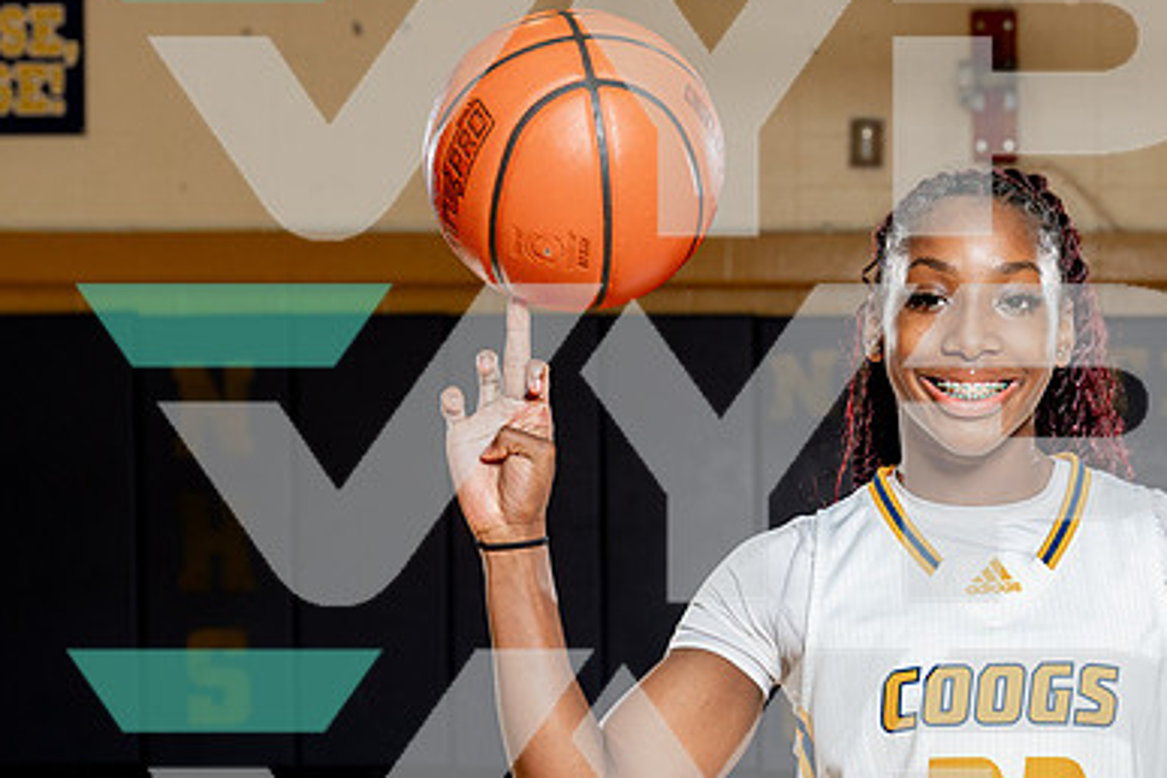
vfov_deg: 14.4
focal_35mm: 95
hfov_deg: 21.3
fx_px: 3079
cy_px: 445
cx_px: 844
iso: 640
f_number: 5.6
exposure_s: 1/250
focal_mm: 61
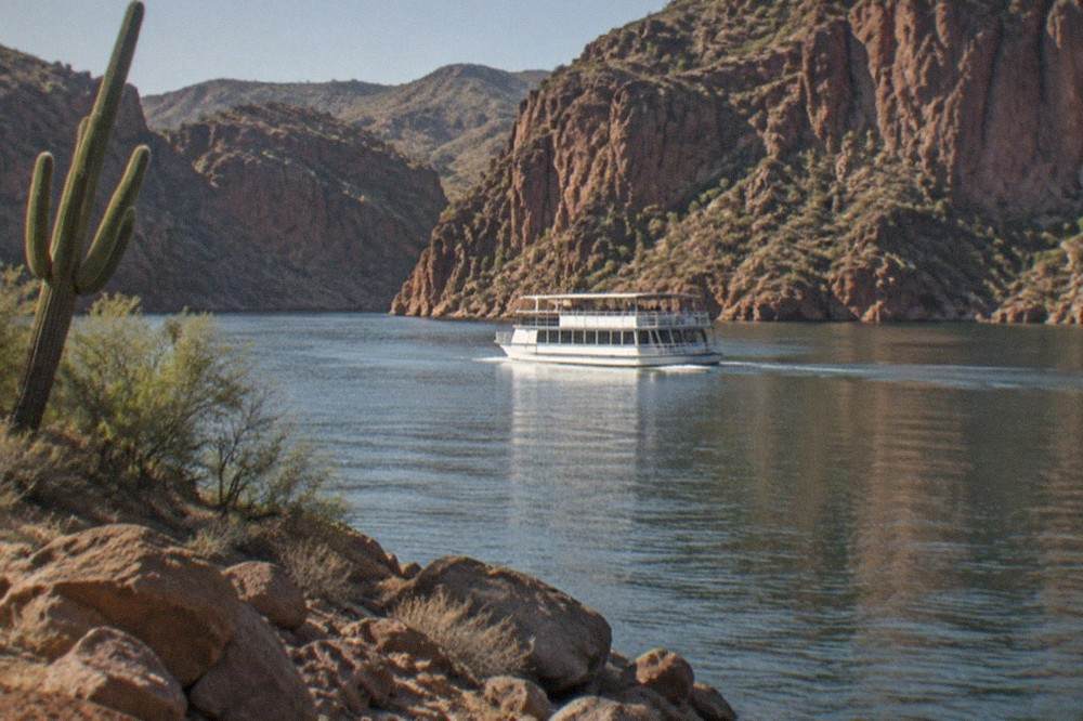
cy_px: 360
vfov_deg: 35.9
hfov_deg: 51.9
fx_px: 1113
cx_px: 542
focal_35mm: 37
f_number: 4.5
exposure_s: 1/500
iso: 400
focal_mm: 37
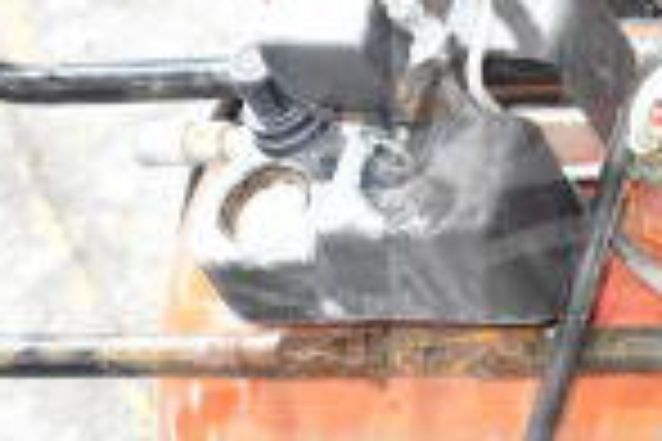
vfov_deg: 8.5
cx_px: 775
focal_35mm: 162
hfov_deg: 12.4
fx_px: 2979
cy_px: 286
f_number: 4
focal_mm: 26
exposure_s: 1/40
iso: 1600
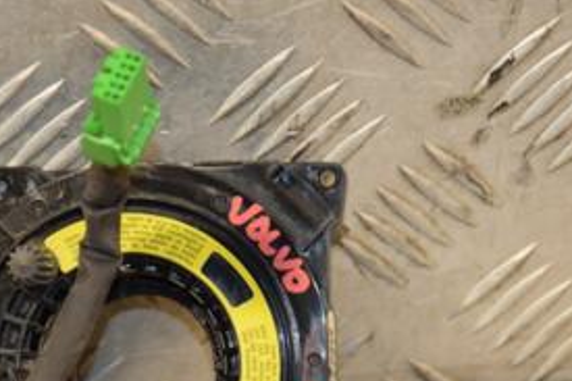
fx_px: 4416
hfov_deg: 7.4
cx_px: 185
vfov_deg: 4.9
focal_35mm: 278
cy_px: 348
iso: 800
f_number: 5.6
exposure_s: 1/125
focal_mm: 85
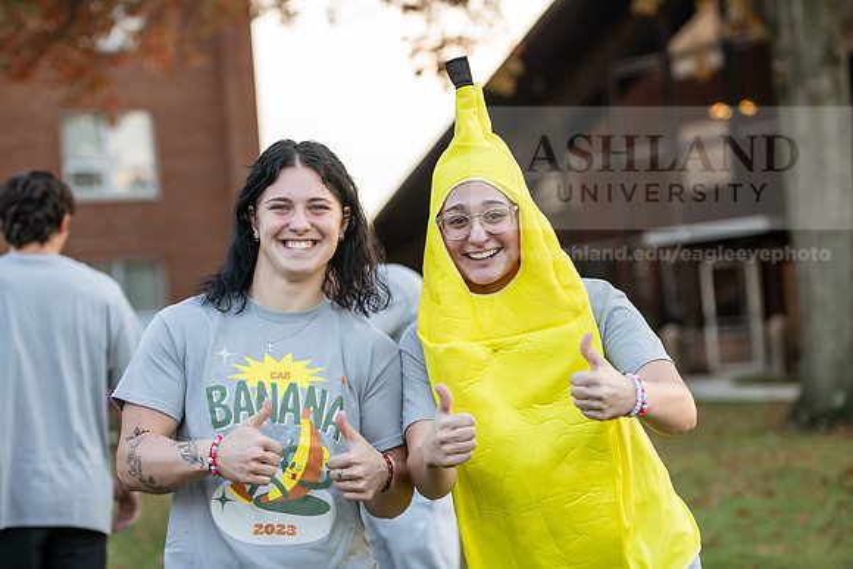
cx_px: 426
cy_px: 284
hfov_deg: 23.6
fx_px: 2038
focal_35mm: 86
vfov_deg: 15.9
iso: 1000
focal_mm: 86
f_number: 3.2
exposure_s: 1/500
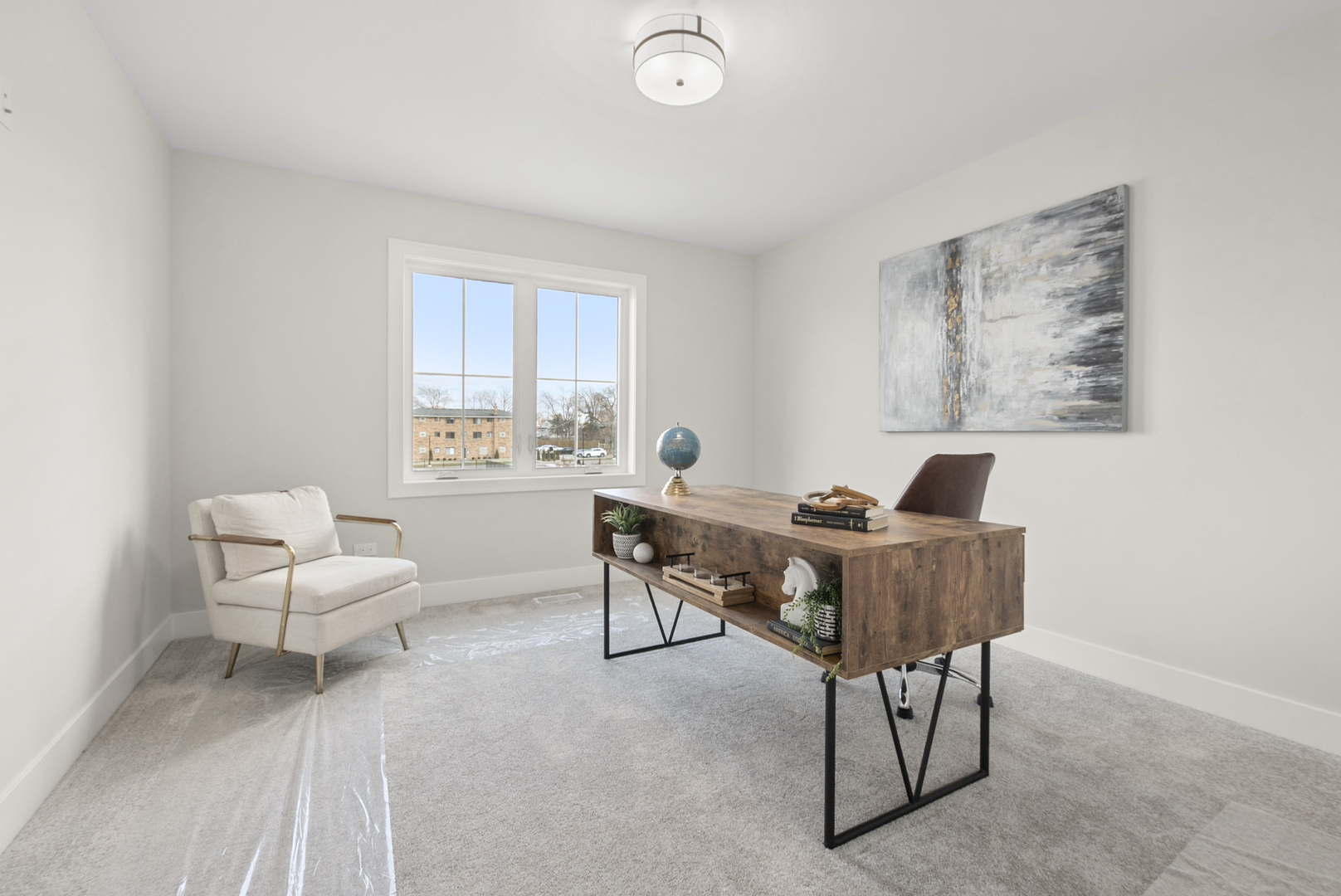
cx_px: 670
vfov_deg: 77.4
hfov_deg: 100.4
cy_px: 448
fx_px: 559
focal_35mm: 15
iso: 250
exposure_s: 1/6
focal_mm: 10
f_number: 7.1
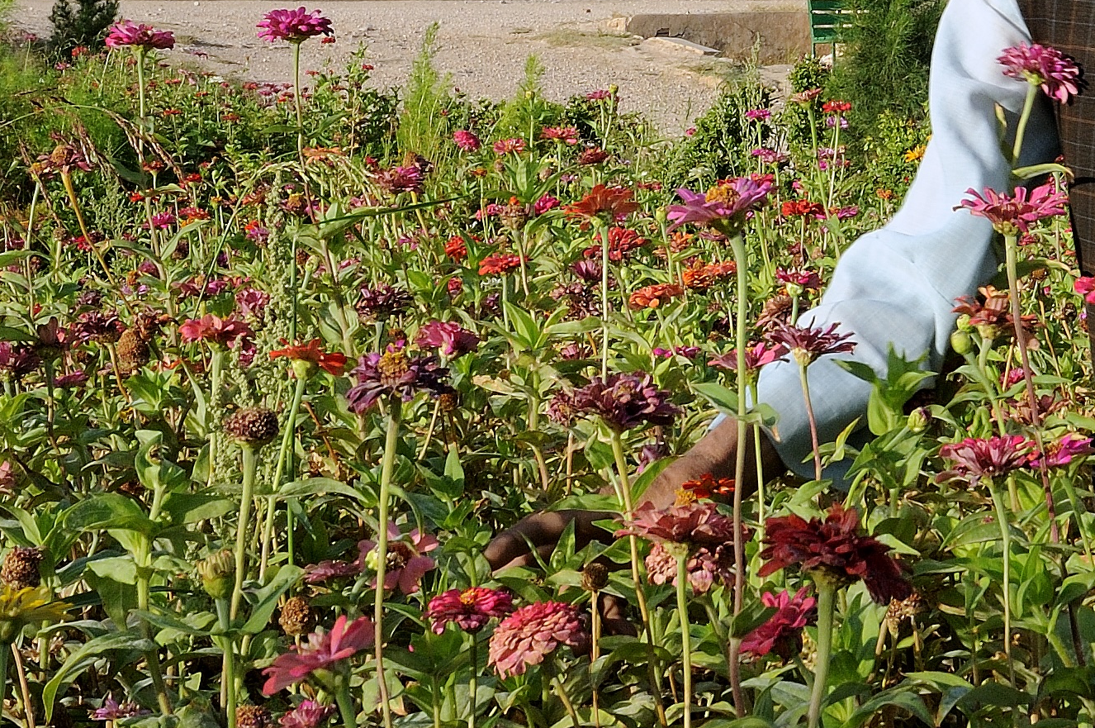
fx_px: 2947
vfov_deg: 14.0
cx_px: 1088
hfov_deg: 20.4
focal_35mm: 97
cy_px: 216
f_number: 11
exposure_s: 1/160
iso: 200
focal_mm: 20
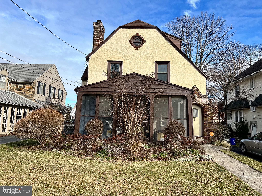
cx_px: 131
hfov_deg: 67.3
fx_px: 197
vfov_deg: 53.1
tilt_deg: +6.5
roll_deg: -1.5
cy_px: 98
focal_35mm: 26
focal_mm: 5.7
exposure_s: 1/2994
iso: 50
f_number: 1.5
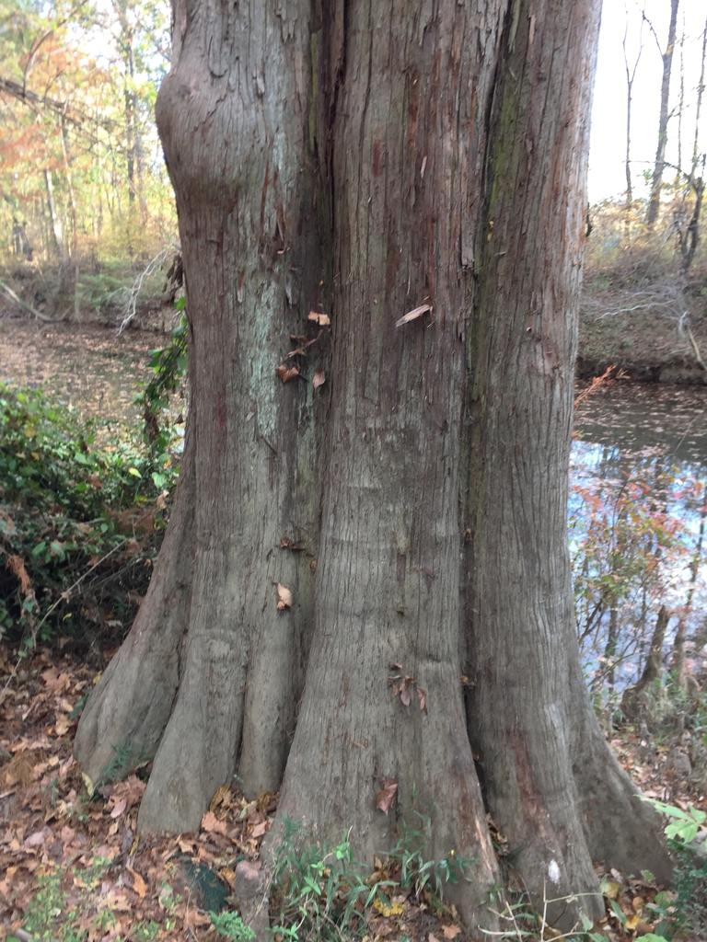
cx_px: 354
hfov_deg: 48.2
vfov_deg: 61.7
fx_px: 790
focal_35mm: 29
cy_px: 471
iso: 40
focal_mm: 4.15
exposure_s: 1/60
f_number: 2.2
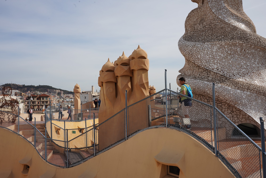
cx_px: 133
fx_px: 244
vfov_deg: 40.0
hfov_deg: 57.2
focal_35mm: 33
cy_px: 89
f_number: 16
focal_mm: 33
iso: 100
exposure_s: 1/100
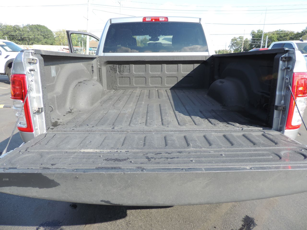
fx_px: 213
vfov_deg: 56.8
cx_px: 154
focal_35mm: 24
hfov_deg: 71.6
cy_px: 115
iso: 80
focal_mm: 4.3
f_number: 3
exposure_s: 1/320
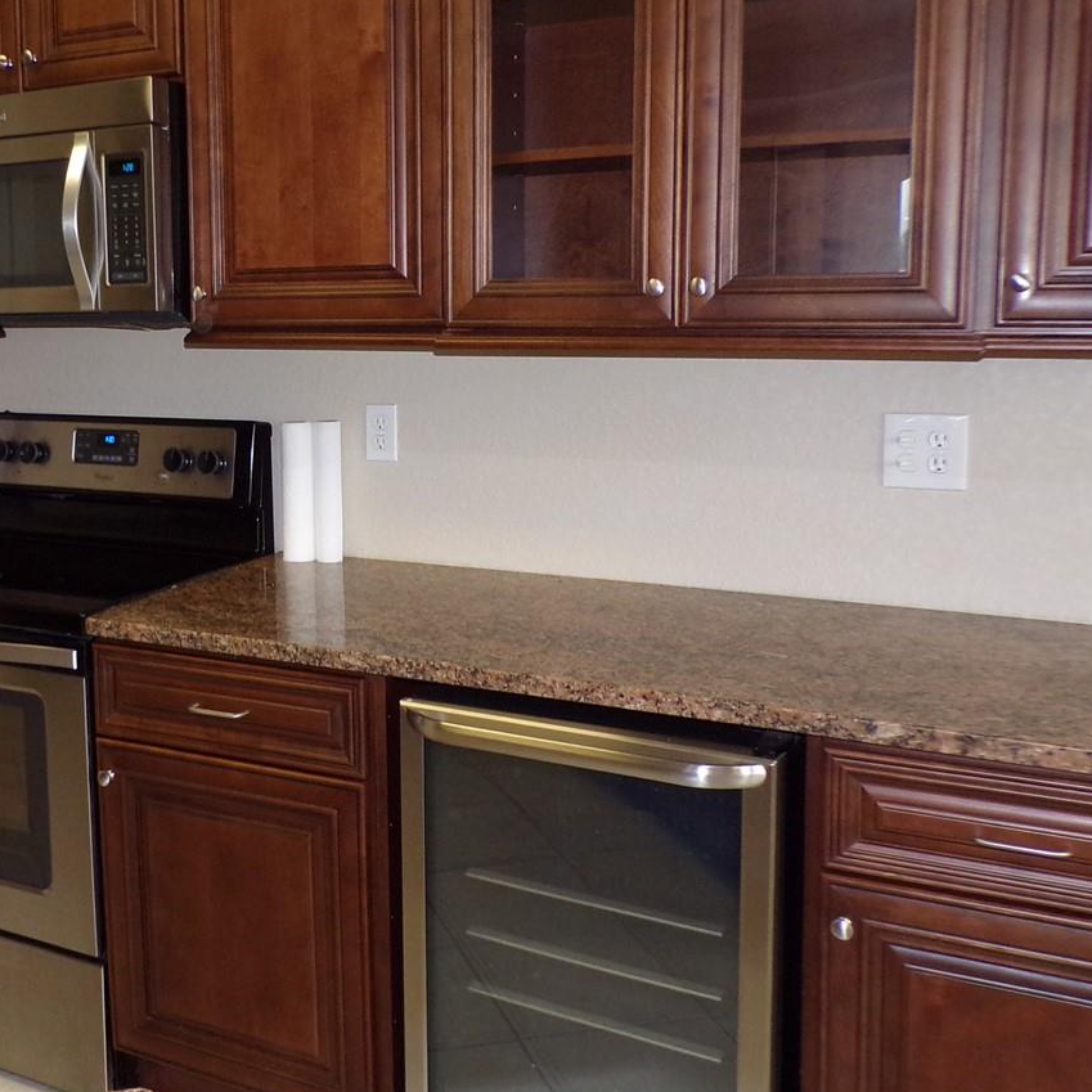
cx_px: 264
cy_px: 435
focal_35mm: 40
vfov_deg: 41.7
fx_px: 1428
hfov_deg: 40.6
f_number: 3
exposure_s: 1/34
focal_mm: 4.3
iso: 200
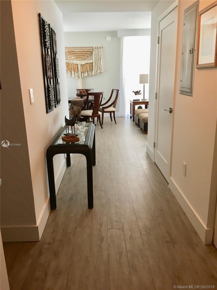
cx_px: 108
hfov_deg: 48.2
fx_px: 242
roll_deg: +1.8
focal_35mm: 29
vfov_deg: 61.7
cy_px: 145
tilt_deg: -14.7
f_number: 2.2
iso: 80
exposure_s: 1/30
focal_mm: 4.15
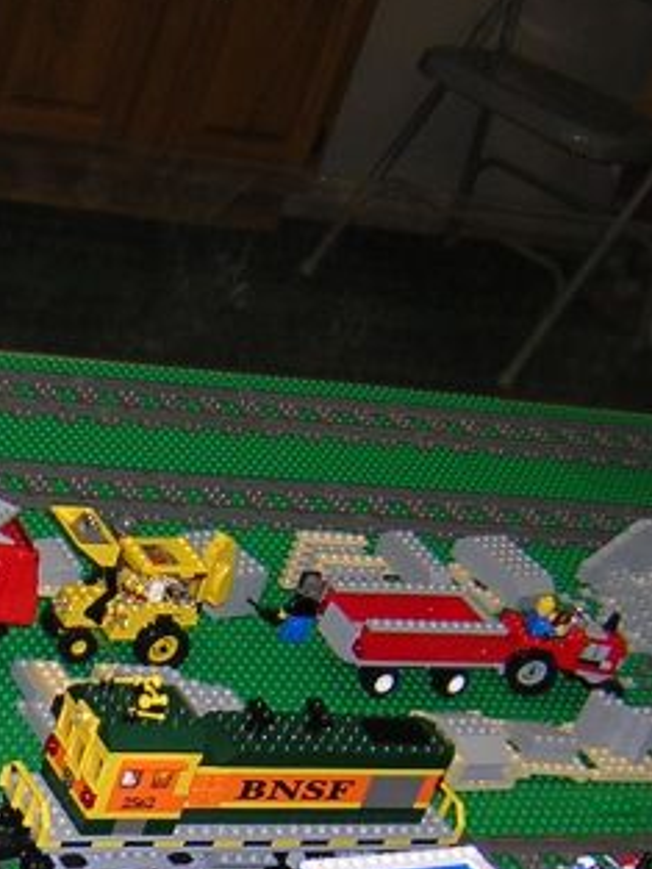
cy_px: 769
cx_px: 11
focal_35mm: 92
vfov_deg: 20.9
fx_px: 2309
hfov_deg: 15.8
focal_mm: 4.7
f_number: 2.6
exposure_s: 1/60.1
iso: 100
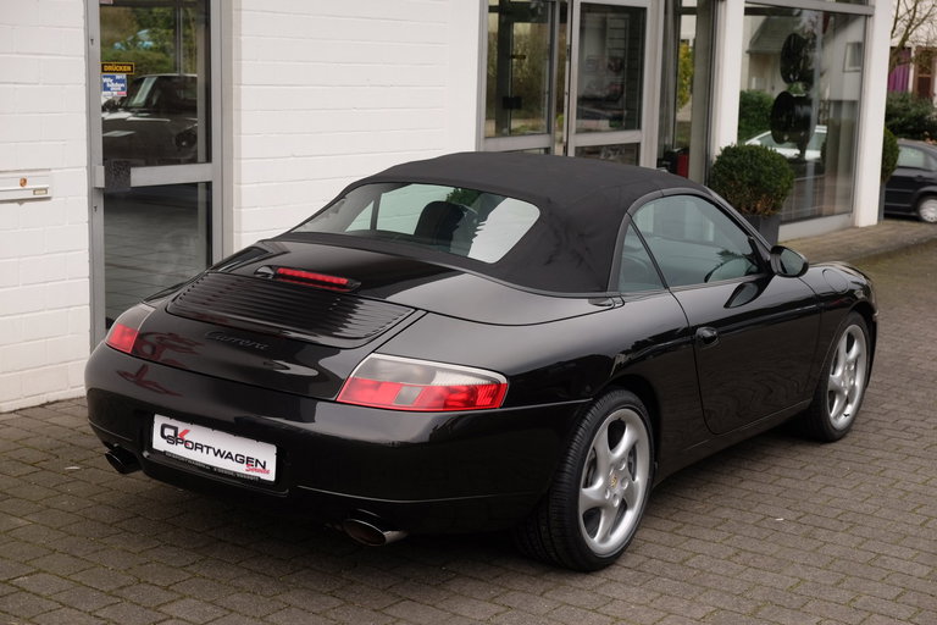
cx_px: 468
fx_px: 1457
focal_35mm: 56
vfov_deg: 24.2
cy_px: 312
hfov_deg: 35.6
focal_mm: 37.4
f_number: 4.5
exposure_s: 1/140
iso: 200
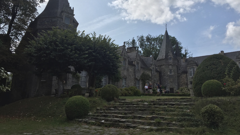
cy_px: 53
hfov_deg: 61.0
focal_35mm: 32
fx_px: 204
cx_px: 120
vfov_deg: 36.5
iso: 32
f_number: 2.2
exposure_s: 1/3968
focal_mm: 4.15
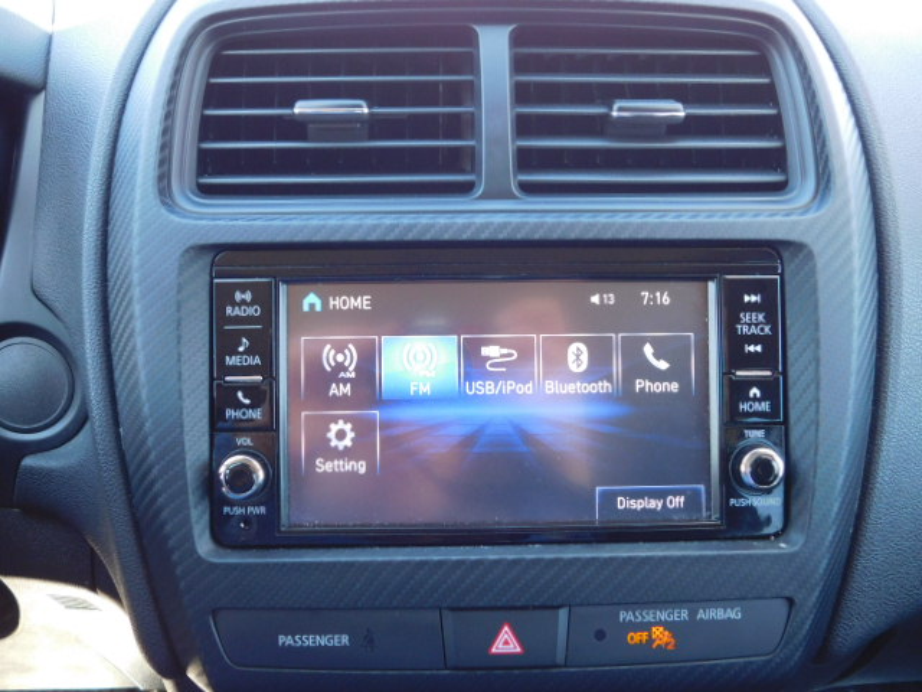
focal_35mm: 36
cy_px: 346
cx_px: 461
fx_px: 959
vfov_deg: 39.7
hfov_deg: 51.4
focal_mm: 6.3
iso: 180
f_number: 3.5
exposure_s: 1/30
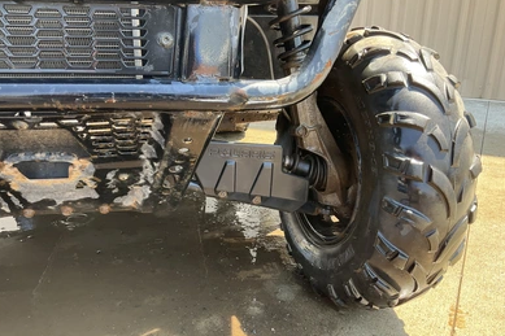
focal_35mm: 31
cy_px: 178
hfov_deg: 60.3
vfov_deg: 42.3
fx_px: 435
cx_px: 251
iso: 32
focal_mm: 3
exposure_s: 1/122
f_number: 1.8
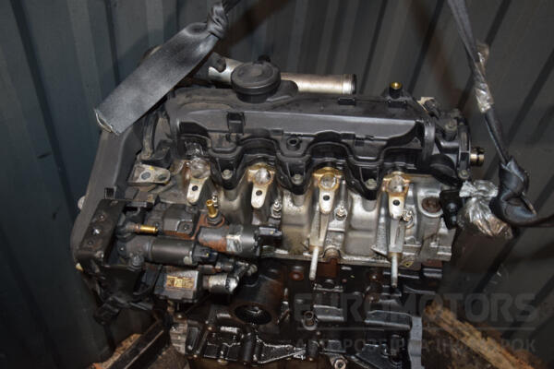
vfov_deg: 40.0
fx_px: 508
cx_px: 277
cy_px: 184
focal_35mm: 33
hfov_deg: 57.2
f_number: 5
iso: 800
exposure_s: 1/60
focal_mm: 22
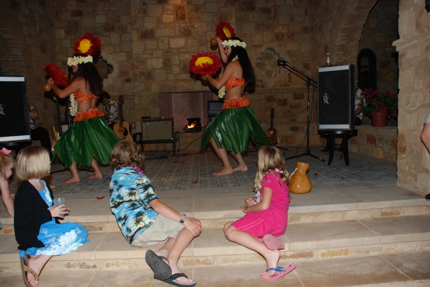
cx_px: 215
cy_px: 144
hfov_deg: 67.3
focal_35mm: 27
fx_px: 323
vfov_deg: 48.0
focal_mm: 18
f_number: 4
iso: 250
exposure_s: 1/60
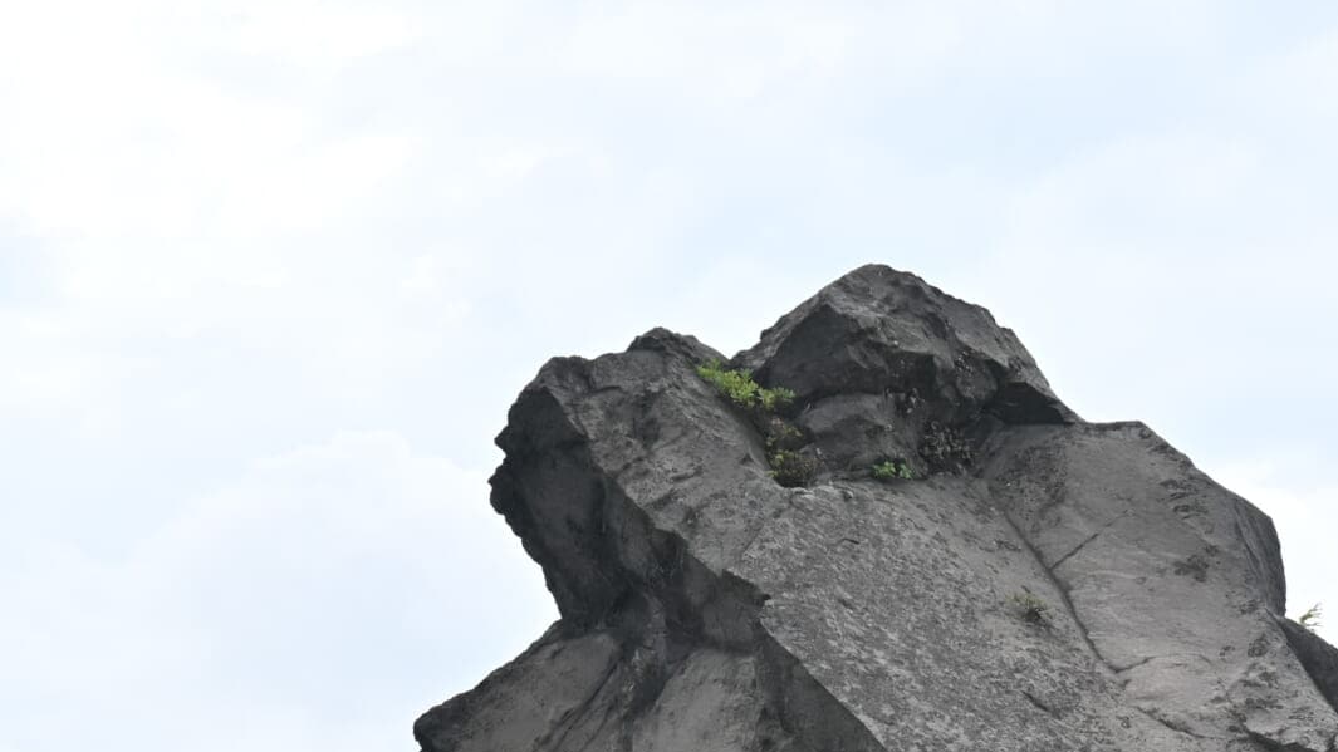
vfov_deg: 8.1
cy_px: 1048
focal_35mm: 147
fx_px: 5224
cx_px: 985
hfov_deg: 14.5
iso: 100
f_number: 6.3
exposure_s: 1/320
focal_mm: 39
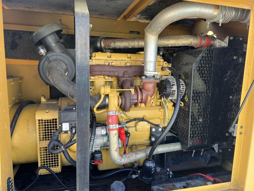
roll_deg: -1.1
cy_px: 96
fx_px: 191
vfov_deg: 53.1
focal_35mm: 26
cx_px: 127
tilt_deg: -11.2
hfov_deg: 67.3
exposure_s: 1/136
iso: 32
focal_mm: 5.7
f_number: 1.5
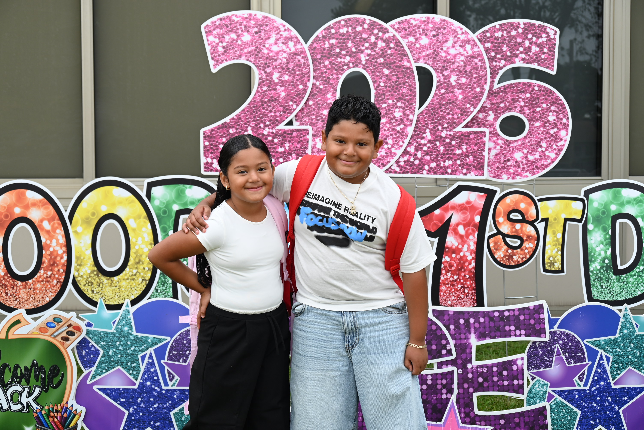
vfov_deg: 27.5
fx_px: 877
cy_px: 215
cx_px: 322
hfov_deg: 40.3
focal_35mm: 49
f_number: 5.6
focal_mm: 49
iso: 250
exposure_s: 1/250
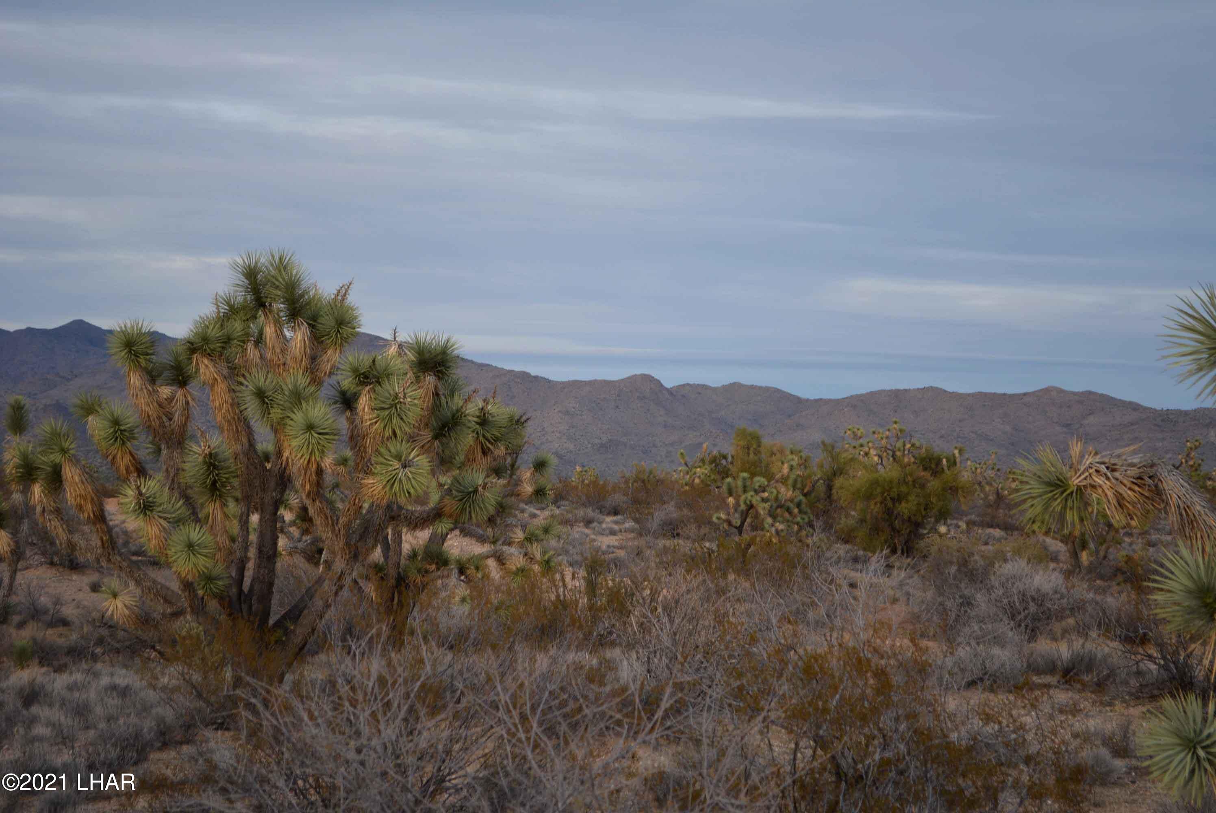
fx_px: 2789
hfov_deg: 24.6
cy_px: 406
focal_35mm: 82
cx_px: 608
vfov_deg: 16.6
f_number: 5.6
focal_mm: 55
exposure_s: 1/125
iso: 250
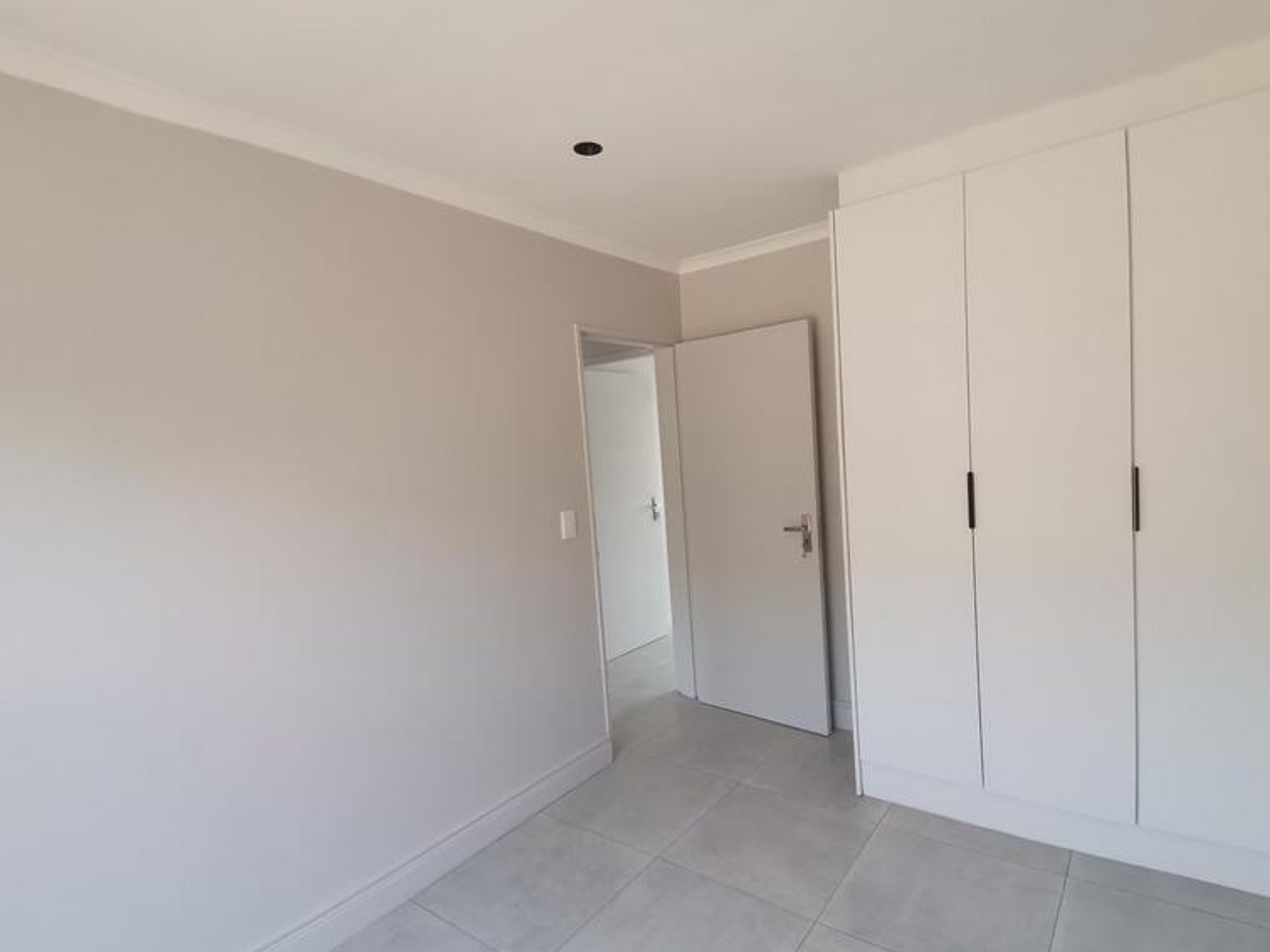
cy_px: 492
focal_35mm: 18
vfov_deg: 71.6
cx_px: 657
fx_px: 660
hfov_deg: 87.7
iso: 125
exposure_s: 1/50
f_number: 2.4
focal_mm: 1.78
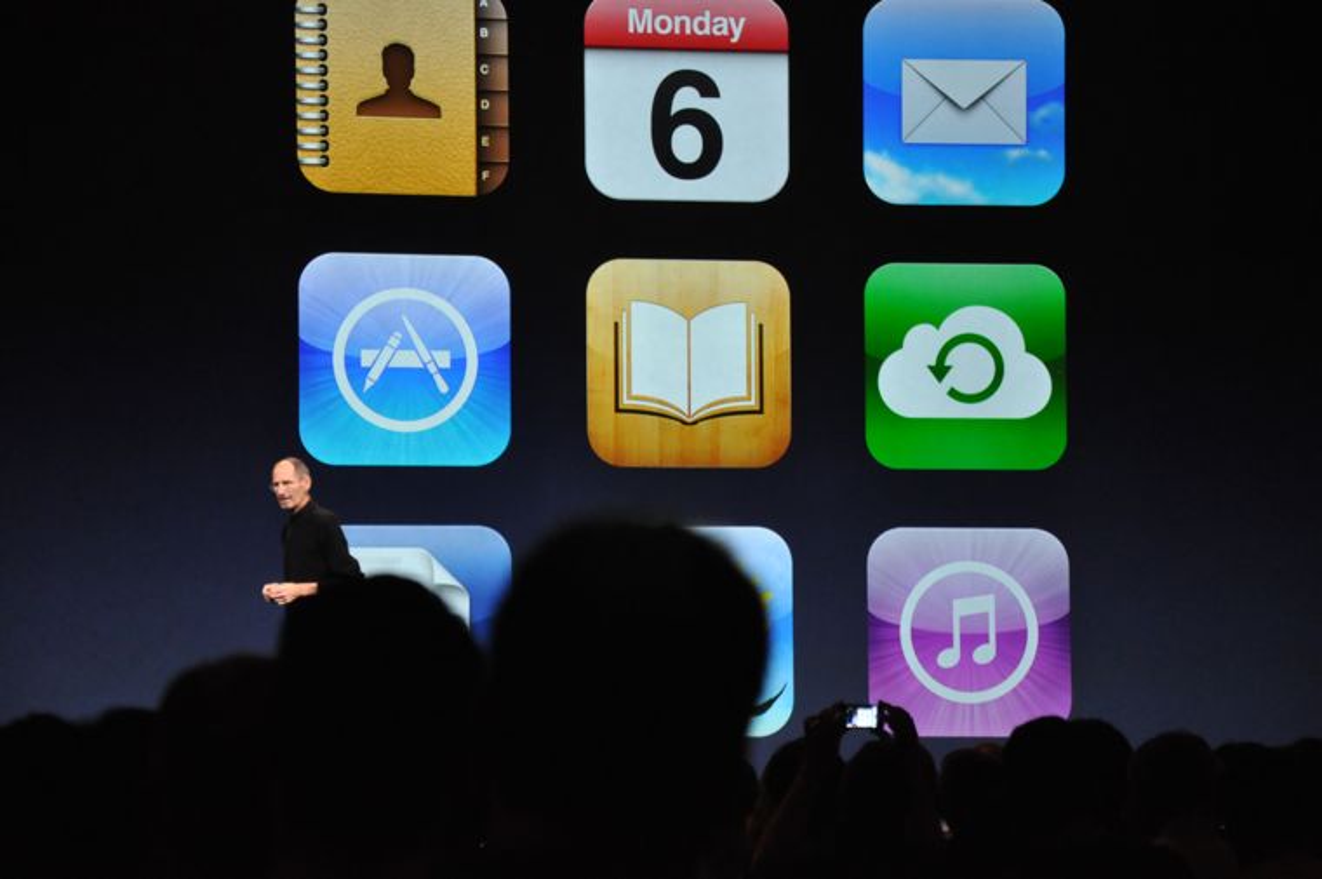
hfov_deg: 16.1
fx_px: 4677
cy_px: 440
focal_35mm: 128
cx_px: 661
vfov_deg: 10.7
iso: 1600
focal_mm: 85
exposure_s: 1/80
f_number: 5.6
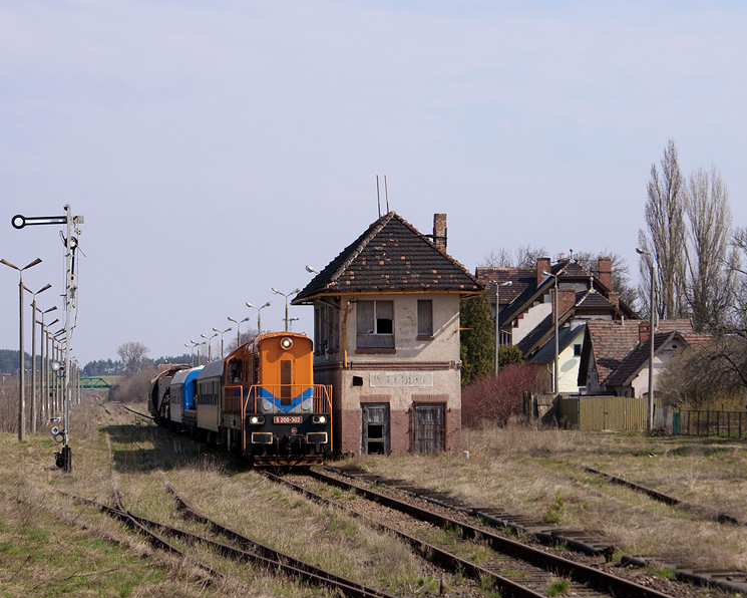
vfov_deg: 13.0
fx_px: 2631
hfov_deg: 16.2
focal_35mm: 119
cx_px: 307
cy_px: 300
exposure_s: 1/250
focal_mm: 70
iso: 100
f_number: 8
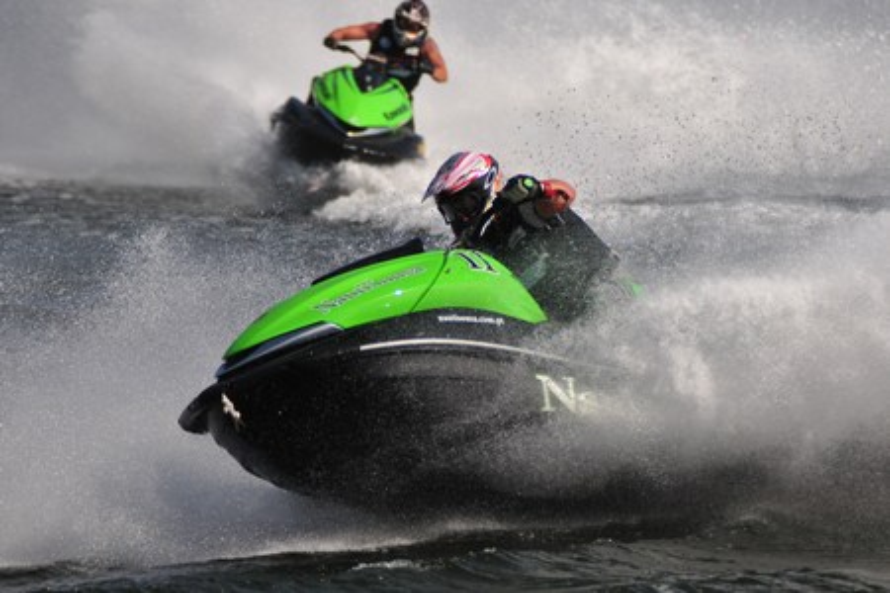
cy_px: 296
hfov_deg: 5.5
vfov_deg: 3.7
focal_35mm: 375
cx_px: 445
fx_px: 9270
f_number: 5.6
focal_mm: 250
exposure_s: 1/3200
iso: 400
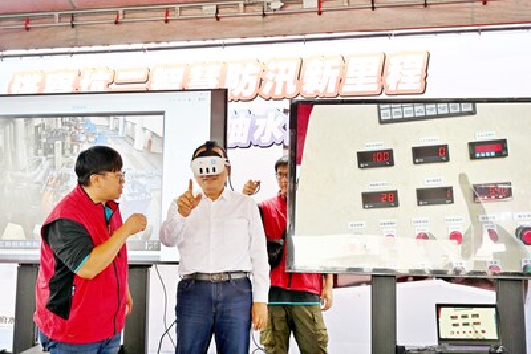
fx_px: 649
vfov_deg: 30.5
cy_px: 177
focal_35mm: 44
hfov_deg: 44.5
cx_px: 266
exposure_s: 1/125
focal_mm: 44
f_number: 4
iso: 220
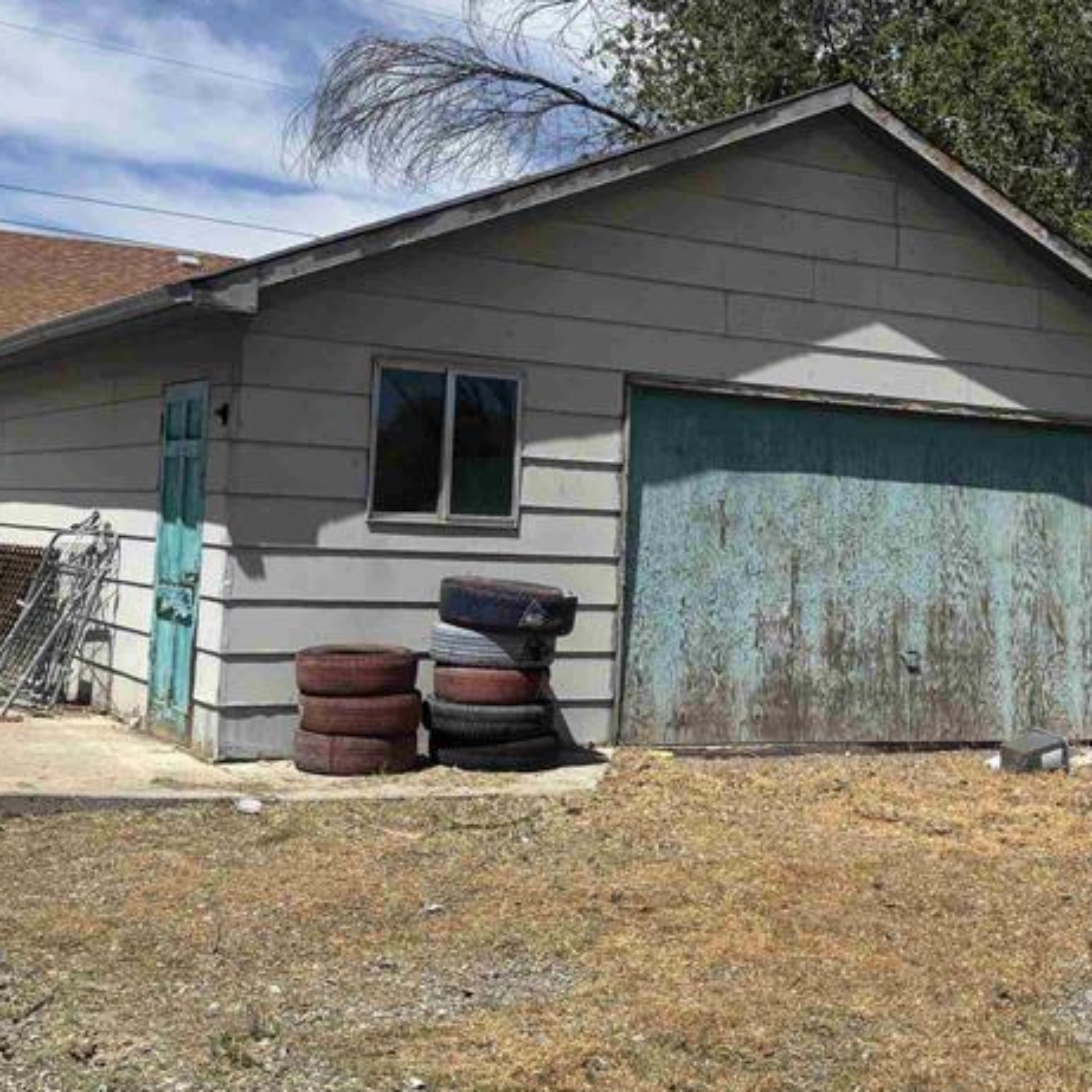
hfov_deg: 33.2
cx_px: 687
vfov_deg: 33.4
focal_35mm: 51
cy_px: 476
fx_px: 1820
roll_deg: -3.2
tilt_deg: +2.2
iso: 50
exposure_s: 1/4854
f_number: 1.6
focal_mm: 5.96
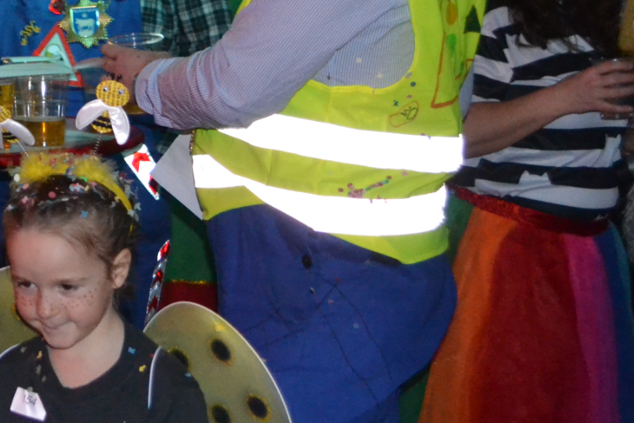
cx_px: -83
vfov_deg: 13.3
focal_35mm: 103
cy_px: 208
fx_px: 1814
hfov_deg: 18.9
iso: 3200
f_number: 4.2
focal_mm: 26
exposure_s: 1/60
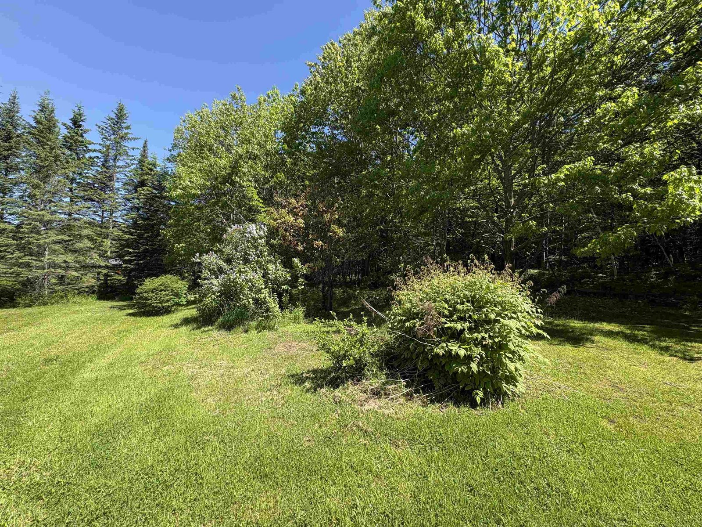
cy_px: 264
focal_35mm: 14
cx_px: 351
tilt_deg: +4.5
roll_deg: -3.0
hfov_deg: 102.1
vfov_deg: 85.7
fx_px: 284
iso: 40
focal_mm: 2.22
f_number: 2.2
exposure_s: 1/440
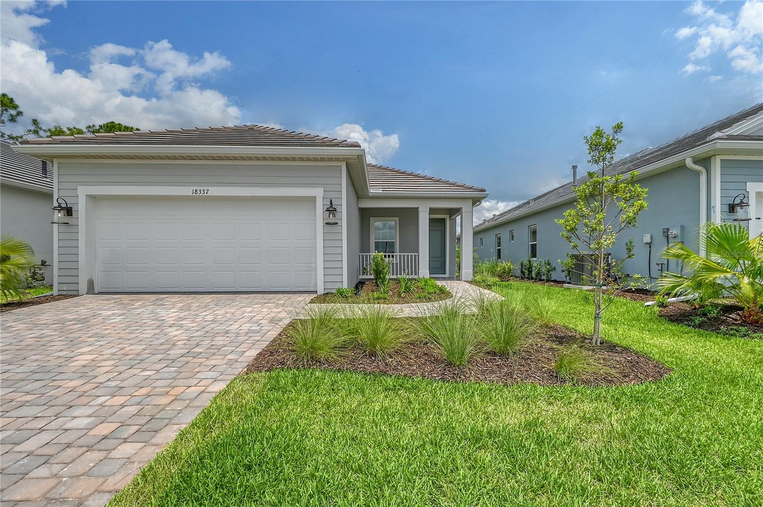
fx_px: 318
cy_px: 254
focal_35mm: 15
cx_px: 382
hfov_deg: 100.5
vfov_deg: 77.2
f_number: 10
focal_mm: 10
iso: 640
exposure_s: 1/8000
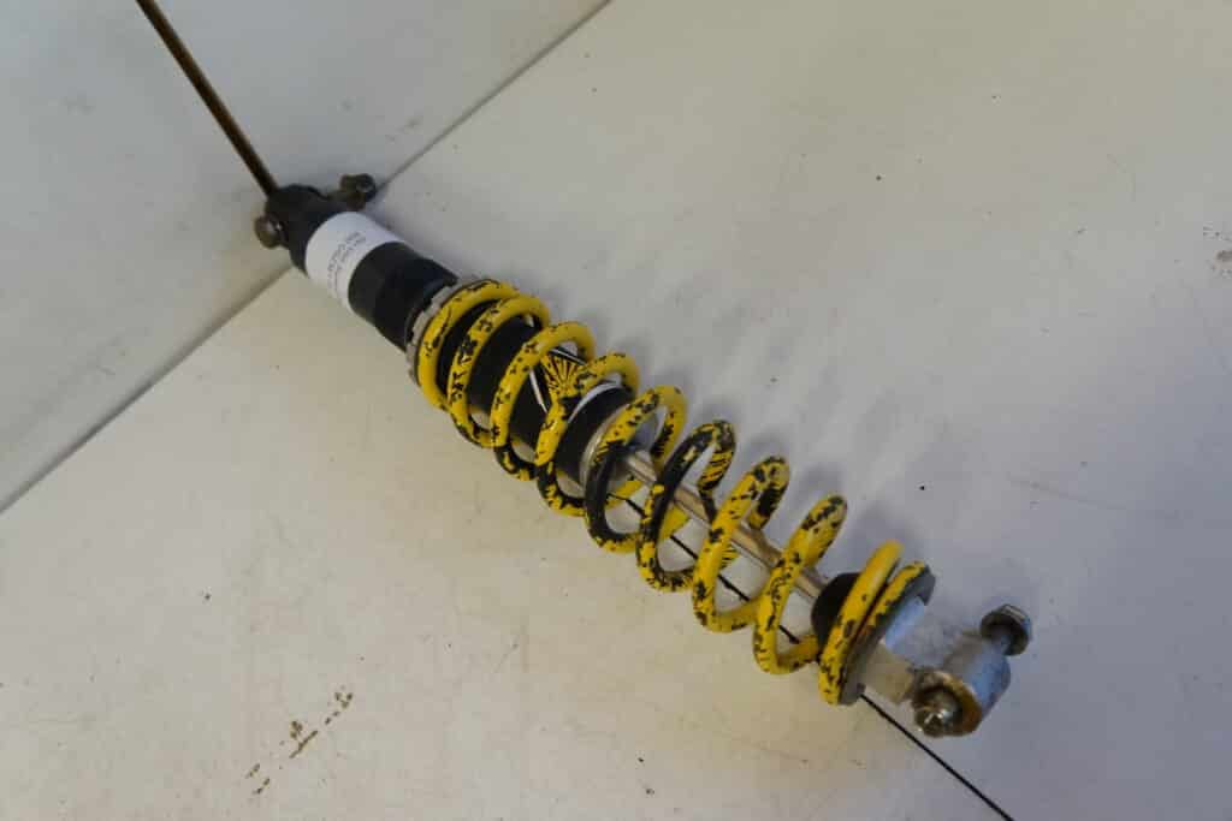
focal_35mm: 30
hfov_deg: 61.9
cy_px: 410
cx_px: 616
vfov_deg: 43.6
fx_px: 1027
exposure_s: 1/60
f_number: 4
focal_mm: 20
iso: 1000
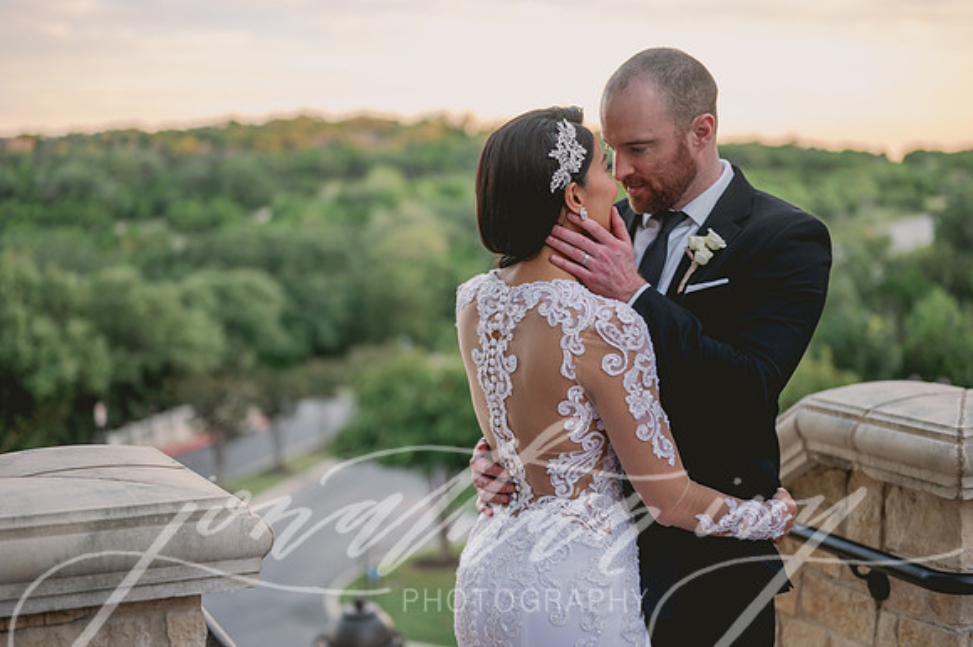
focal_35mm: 50
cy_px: 324
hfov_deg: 39.6
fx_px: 1351
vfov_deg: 27.0
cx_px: 486
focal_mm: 50
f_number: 2
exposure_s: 1/500
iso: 160
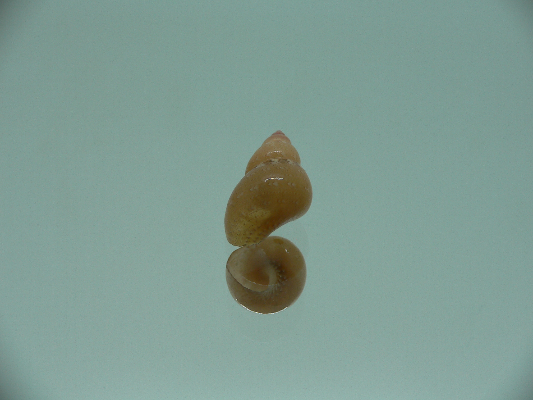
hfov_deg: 52.6
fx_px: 539
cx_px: 266
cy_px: 200
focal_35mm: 35
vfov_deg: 40.7
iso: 80
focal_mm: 4.6
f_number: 2.8
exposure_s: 1/80
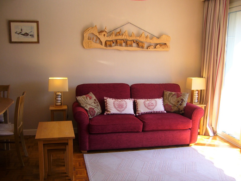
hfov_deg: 52.7
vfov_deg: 40.7
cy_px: 90
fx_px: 244
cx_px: 120
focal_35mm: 35
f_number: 2.8
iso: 100
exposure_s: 1/125
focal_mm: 5.8
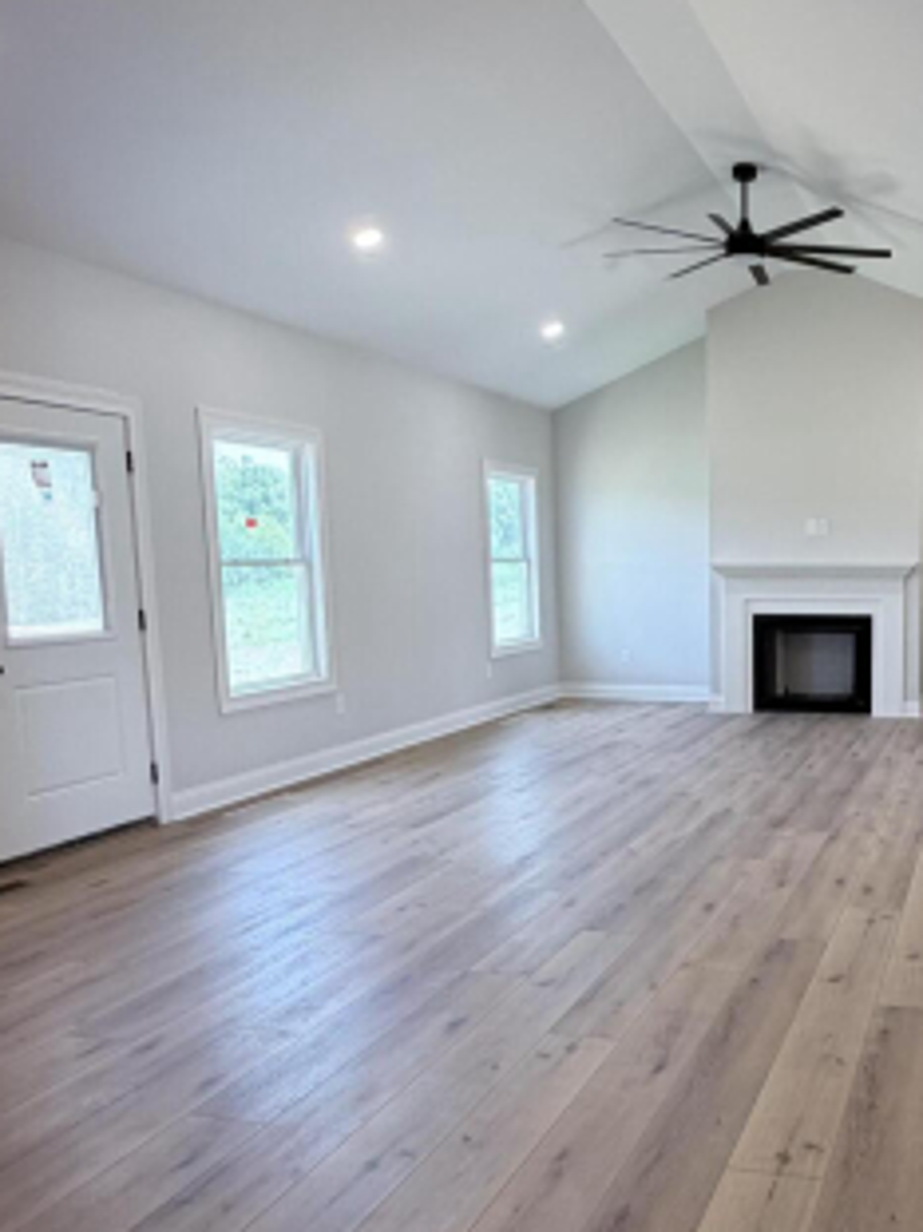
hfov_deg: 44.0
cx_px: 769
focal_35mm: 30
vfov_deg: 59.8
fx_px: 1067
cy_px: 699
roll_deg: -0.2
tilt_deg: -6.2
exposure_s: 1/120
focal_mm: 2.22
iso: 200
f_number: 2.2
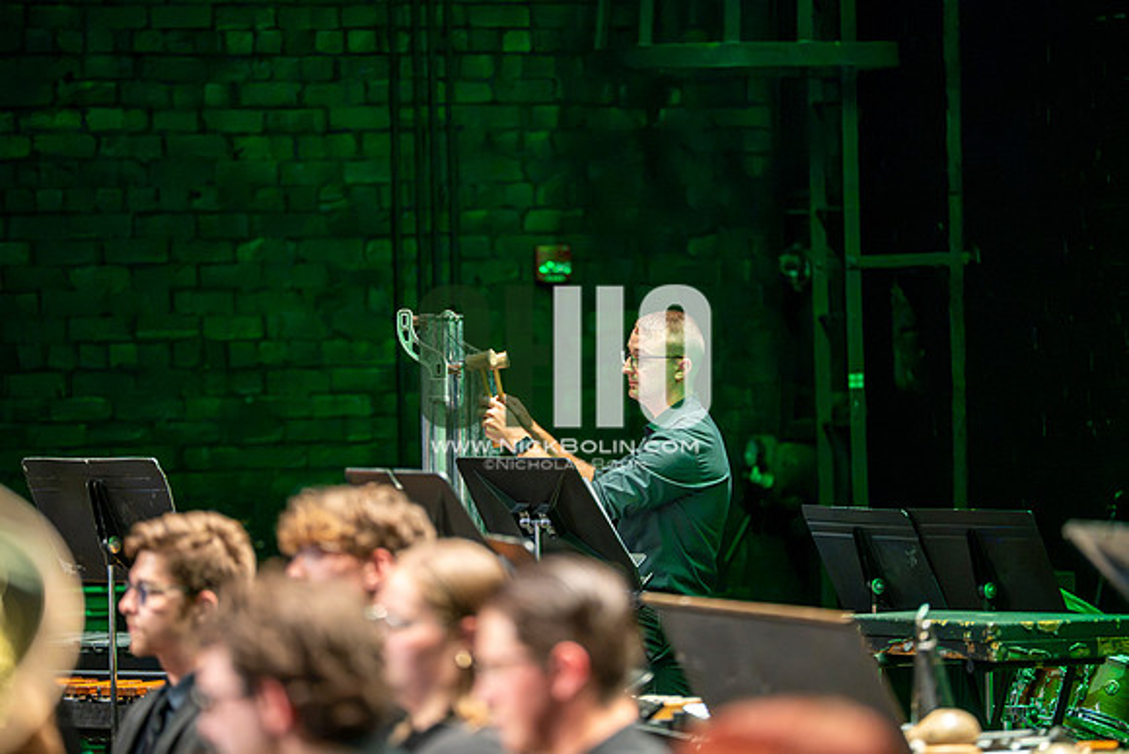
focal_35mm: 200
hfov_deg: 10.3
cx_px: 564
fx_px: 6273
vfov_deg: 6.9
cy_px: 377
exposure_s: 1/640
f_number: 2.8
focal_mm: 200
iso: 4000
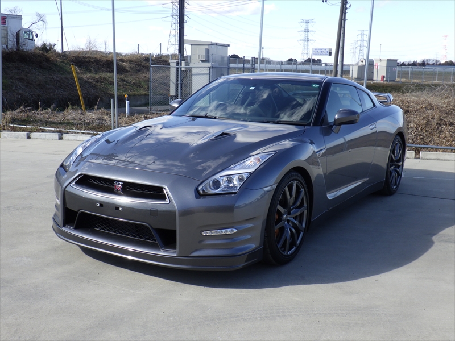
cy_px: 170
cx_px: 228
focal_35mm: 42
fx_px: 552
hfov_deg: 44.8
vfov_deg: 34.3
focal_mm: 7.5
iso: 125
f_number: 5
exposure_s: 1/320
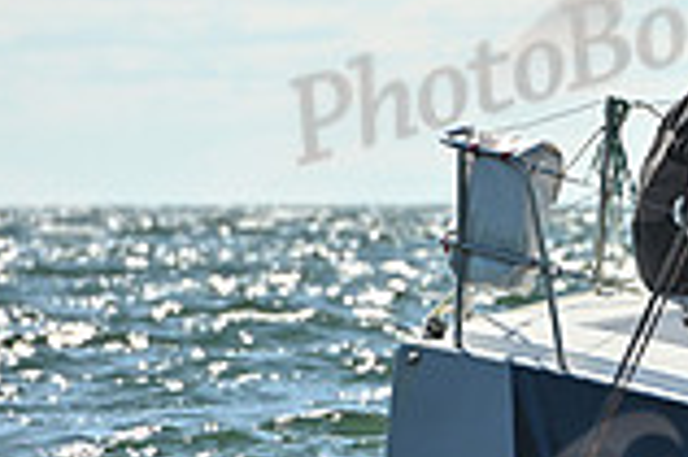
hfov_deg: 2.8
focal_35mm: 734
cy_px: 215
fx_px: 14013
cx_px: 1132
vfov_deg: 1.9
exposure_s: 1/3200
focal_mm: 200
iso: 320
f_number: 6.3
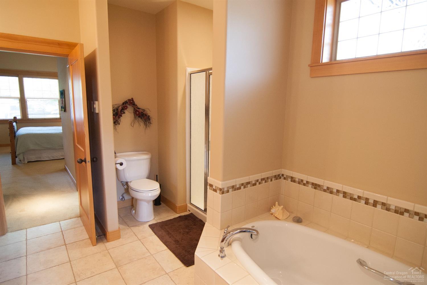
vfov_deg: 59.6
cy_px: 142
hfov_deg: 81.2
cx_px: 214
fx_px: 249
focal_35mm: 21
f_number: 4
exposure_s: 1/15
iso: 400
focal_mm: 14
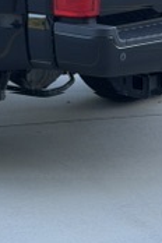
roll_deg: -2.0
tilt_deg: -13.8
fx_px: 931
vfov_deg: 14.7
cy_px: 8
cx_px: 14
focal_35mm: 138
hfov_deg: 9.9
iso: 80
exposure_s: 1/437
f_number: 1.78
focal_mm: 6.76
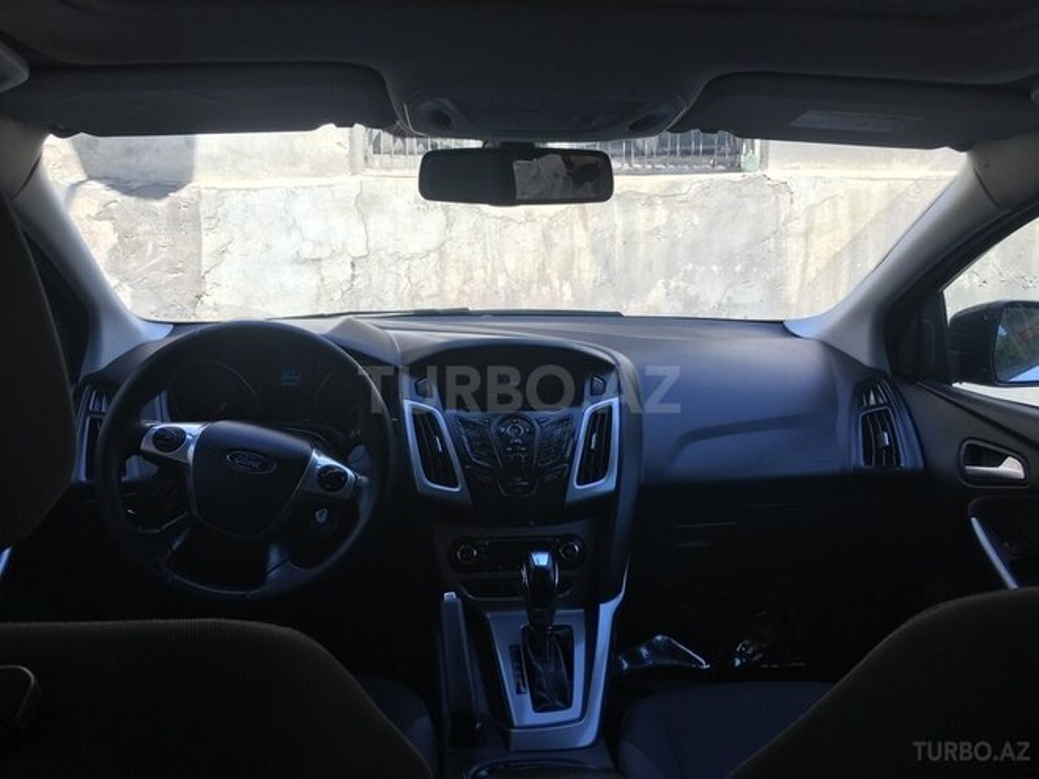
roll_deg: +2.1
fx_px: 870
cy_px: 390
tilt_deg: -9.4
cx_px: 520
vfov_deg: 48.2
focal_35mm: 29
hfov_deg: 61.7
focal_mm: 4.15
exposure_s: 1/236
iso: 25
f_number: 2.2
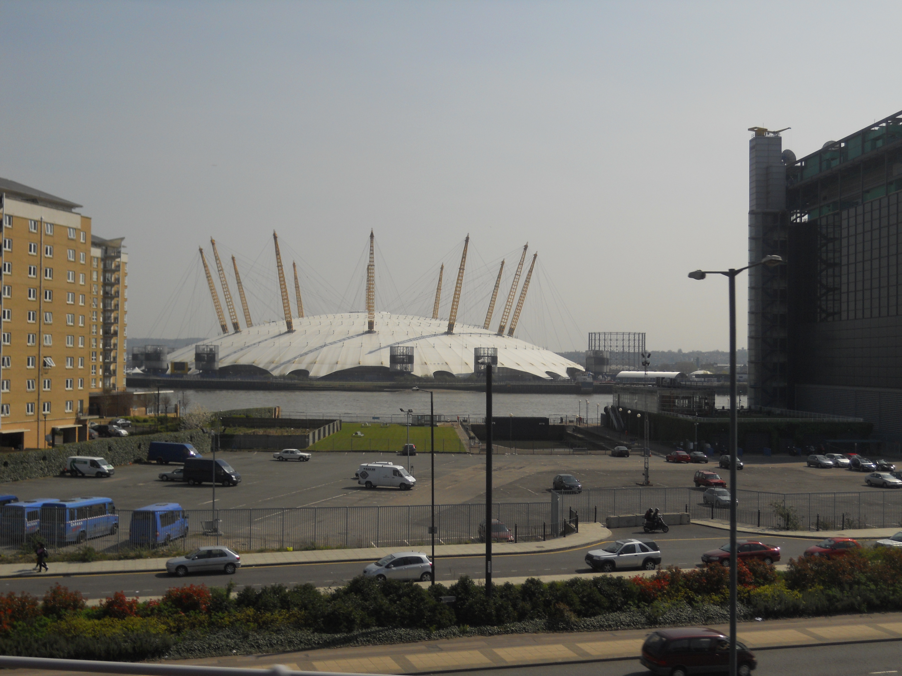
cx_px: 451
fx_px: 1068
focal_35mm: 41
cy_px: 338
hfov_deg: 45.8
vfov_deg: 35.1
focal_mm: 7.3
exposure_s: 1/320
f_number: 6.4
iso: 80
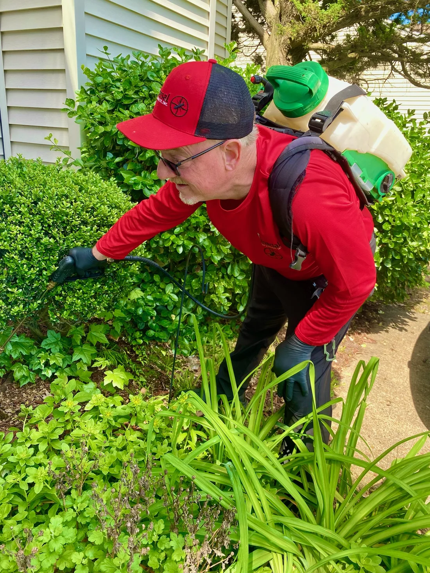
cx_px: 215
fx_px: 431
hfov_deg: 53.1
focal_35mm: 26
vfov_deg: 67.3
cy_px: 286
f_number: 1.8
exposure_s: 1/374
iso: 32
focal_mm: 4.25
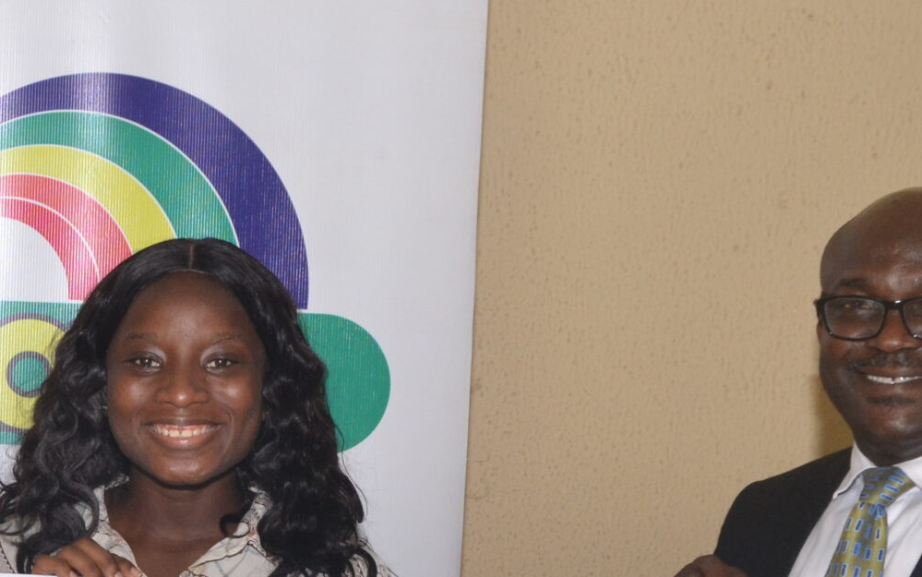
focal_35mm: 94
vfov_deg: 13.6
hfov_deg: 21.7
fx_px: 2363
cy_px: 626
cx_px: 138
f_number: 6.3
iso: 800
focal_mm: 24
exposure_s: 1/160
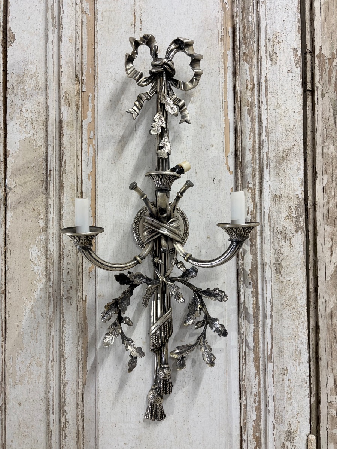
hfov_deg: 53.1
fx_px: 337
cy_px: 224
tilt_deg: -2.5
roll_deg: +0.6
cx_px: 168
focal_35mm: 26
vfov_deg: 67.3
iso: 125
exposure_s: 1/50
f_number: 1.6
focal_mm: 5.96
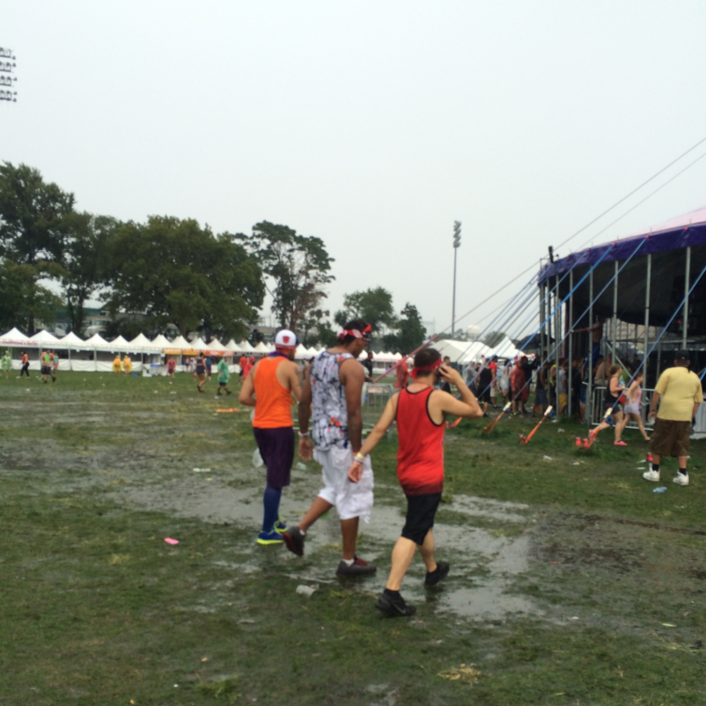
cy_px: 427
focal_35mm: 36
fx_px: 831
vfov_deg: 45.8
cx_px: 354
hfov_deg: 46.0
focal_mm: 4.12
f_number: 2.2
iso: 32
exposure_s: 1/173
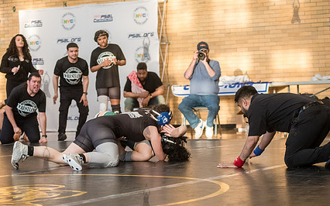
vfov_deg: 11.8
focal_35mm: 111
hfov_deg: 18.8
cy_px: 122
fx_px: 998
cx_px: 146
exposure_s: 1/400
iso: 5000
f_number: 3.5
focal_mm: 80
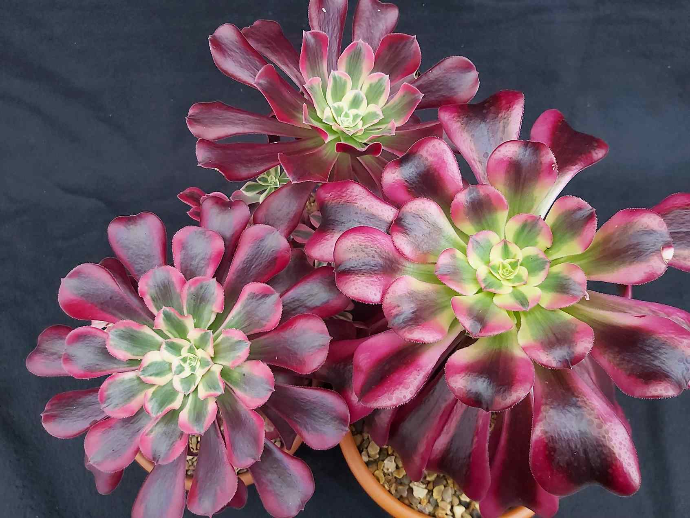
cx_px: 345
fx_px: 518
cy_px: 259
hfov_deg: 67.3
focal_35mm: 26
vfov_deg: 53.1
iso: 320
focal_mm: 3.92
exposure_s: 1/50
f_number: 1.7
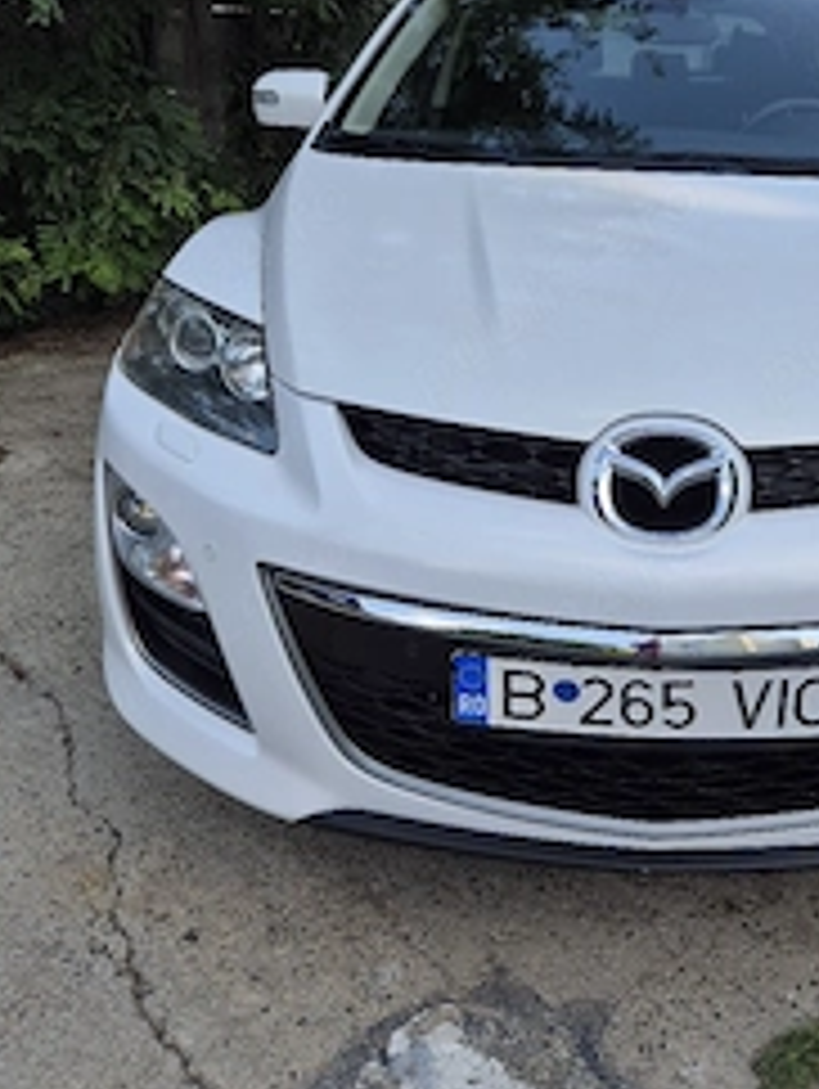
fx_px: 1197
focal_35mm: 38
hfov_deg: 36.6
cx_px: 644
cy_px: 342
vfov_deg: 47.9
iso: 25
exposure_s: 1/476
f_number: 1.8
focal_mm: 5.4
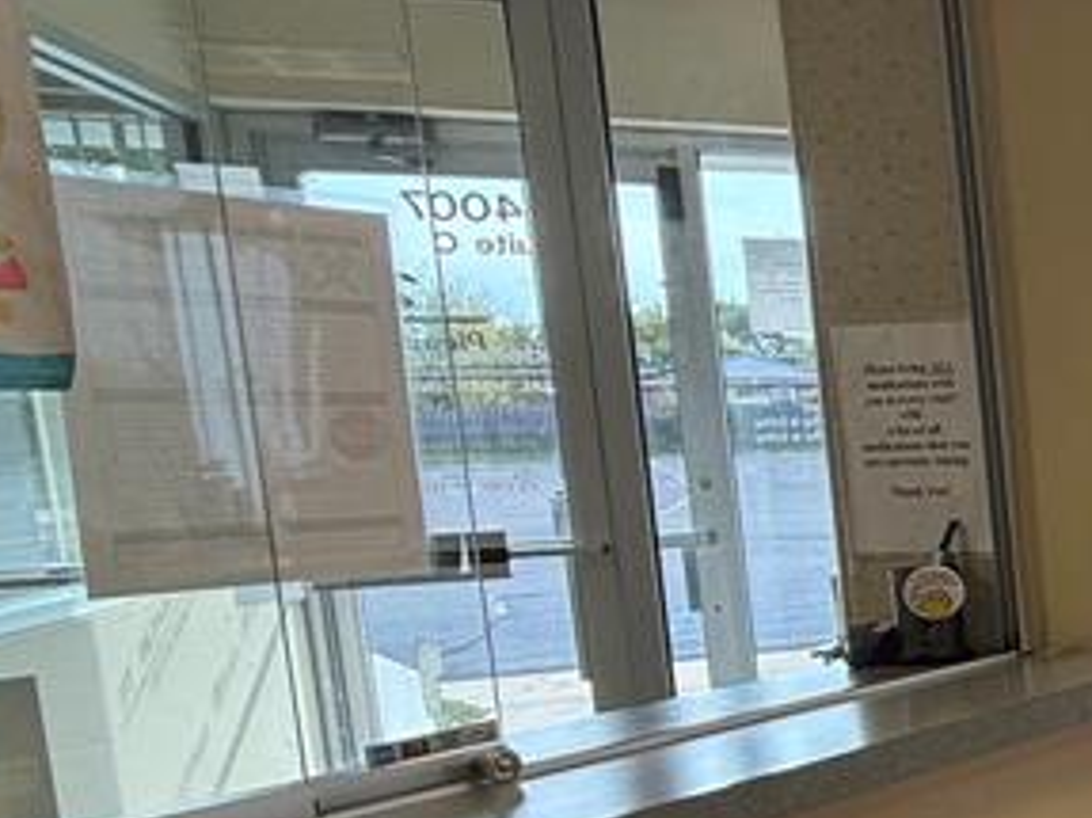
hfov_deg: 25.2
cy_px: 601
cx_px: 1762
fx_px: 1577
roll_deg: +1.7
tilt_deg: -6.9
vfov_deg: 28.7
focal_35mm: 50
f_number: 2.2
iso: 64
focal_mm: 2.22
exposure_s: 1/120
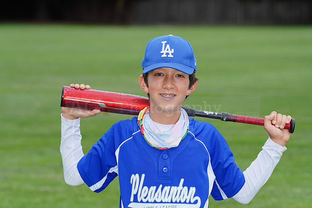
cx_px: 156
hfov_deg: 10.3
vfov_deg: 6.9
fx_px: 1734
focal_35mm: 200
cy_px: 104
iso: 200
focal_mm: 200
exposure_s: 1/200
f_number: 8
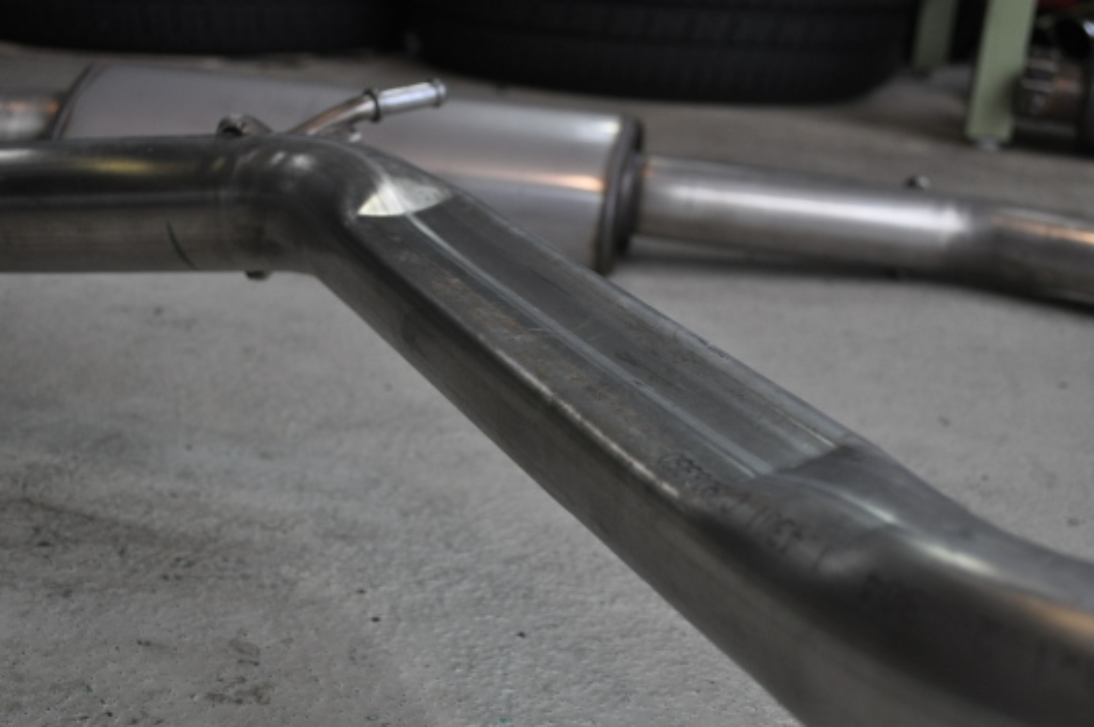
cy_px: 364
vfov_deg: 28.0
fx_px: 1457
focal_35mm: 48
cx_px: 547
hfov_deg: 41.2
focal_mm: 32
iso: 800
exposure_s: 1/320
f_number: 5.6
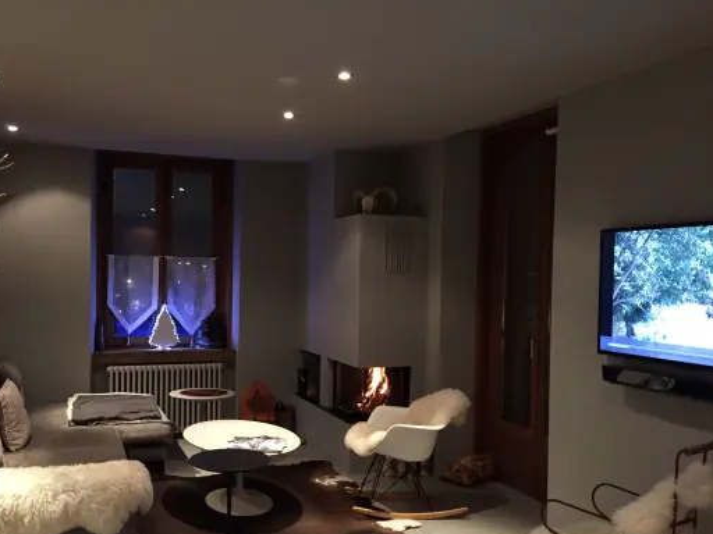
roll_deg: -2.3
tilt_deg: -2.5
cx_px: 299
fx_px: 700
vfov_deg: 41.7
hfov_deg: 53.7
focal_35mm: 34
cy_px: 300
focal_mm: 4.15
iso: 250
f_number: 2.2
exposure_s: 1/17
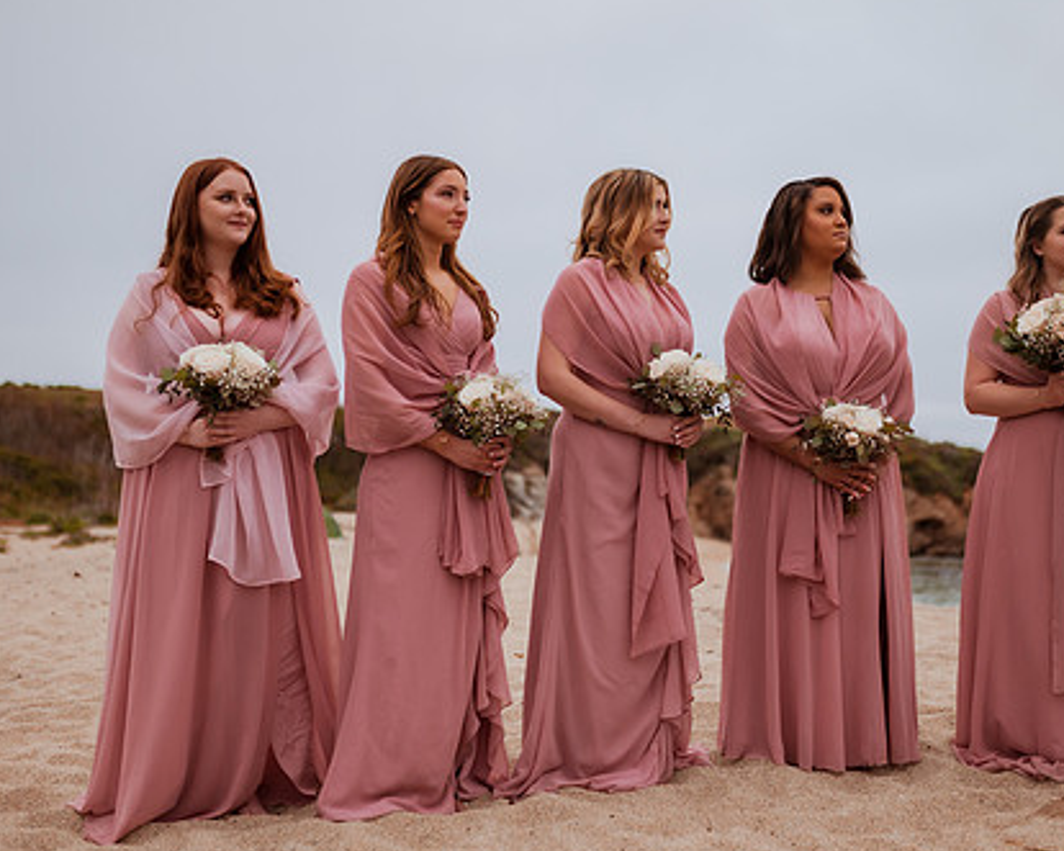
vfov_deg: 32.7
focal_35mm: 46
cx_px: 571
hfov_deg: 40.3
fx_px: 1448
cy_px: 417
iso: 500
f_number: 1.8
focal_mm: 35
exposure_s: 1/4000
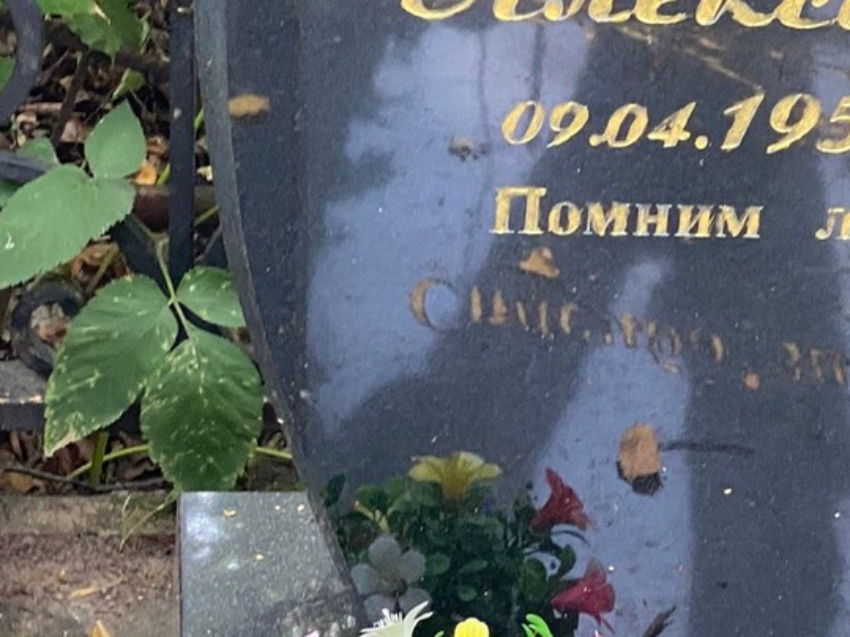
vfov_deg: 10.6
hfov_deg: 13.8
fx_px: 3412
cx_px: 994
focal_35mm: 139
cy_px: 106
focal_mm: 6
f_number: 2
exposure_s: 1/99
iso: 160
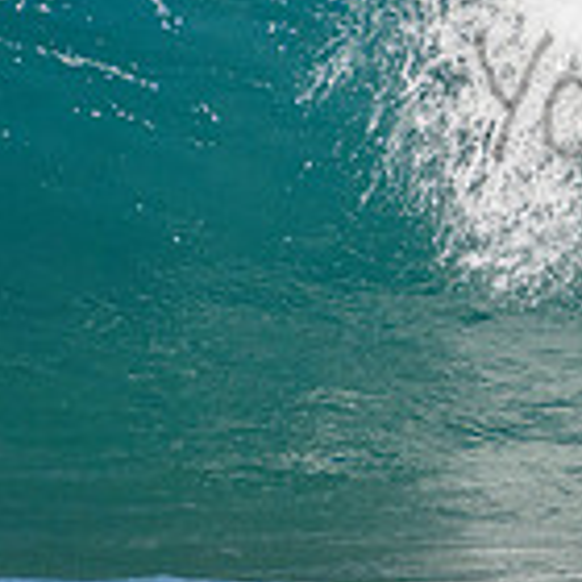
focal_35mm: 2650
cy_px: 60
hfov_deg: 0.7
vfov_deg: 0.7
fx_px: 50408
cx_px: 902
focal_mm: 500
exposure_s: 1/2000
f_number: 5.6
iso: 500
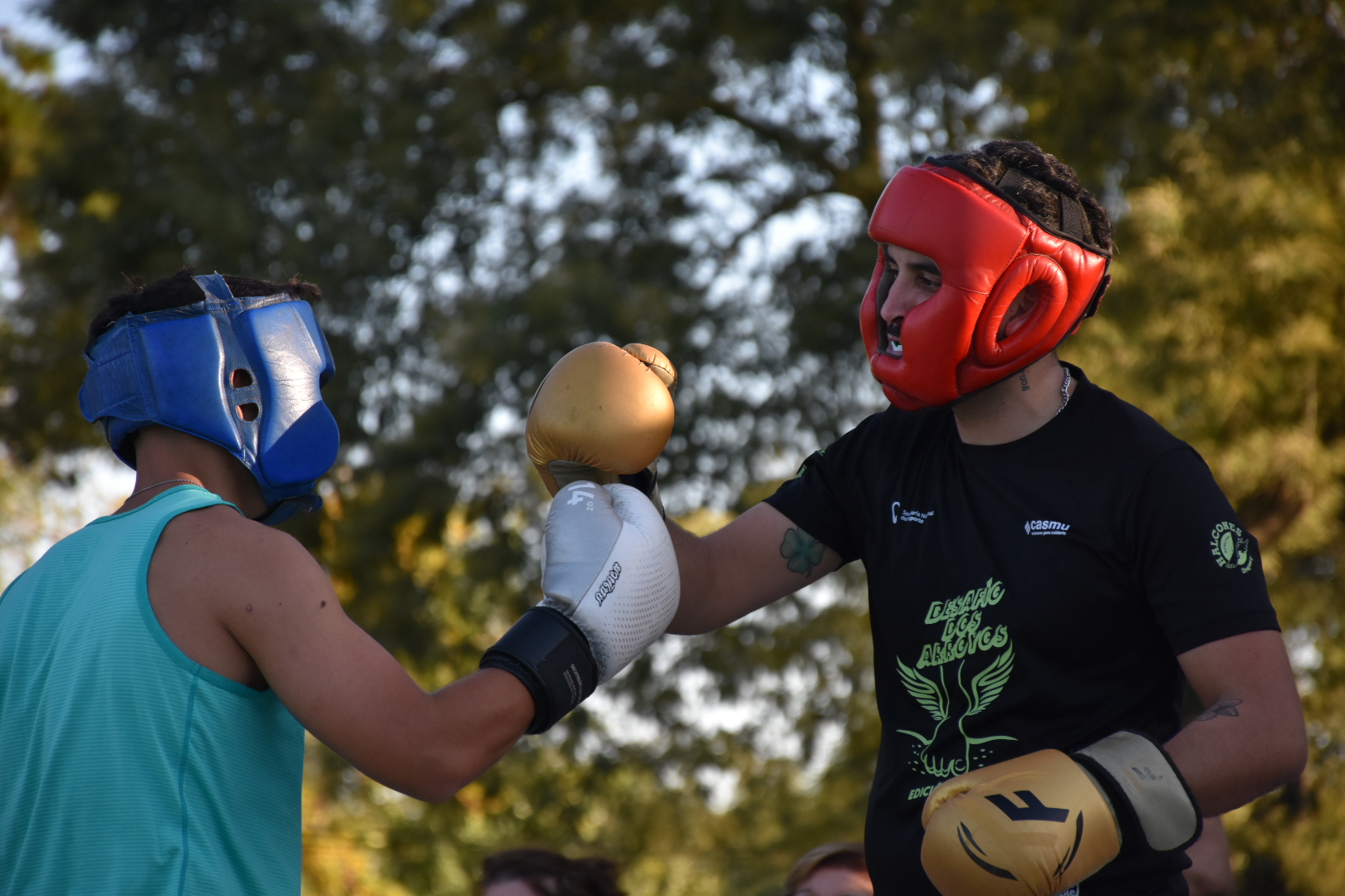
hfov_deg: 9.8
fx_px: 7845
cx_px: 672
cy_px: 448
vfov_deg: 6.5
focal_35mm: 210
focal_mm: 140
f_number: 5.6
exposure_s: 1/800
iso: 800
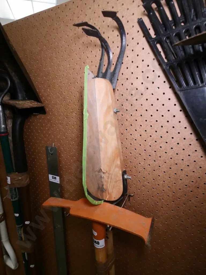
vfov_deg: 81.7
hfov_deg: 66.0
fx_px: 159
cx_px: 103
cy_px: 138
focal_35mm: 20
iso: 3200
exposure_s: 1/400
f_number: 4.5
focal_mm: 10
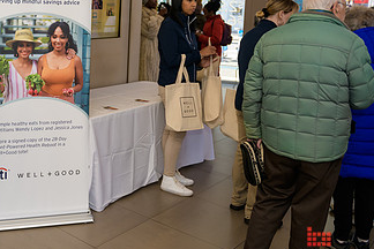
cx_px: 54
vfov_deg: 30.7
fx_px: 447
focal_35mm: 43
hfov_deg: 42.5
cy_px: 64
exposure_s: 1/125
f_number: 3.2
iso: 200
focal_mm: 24
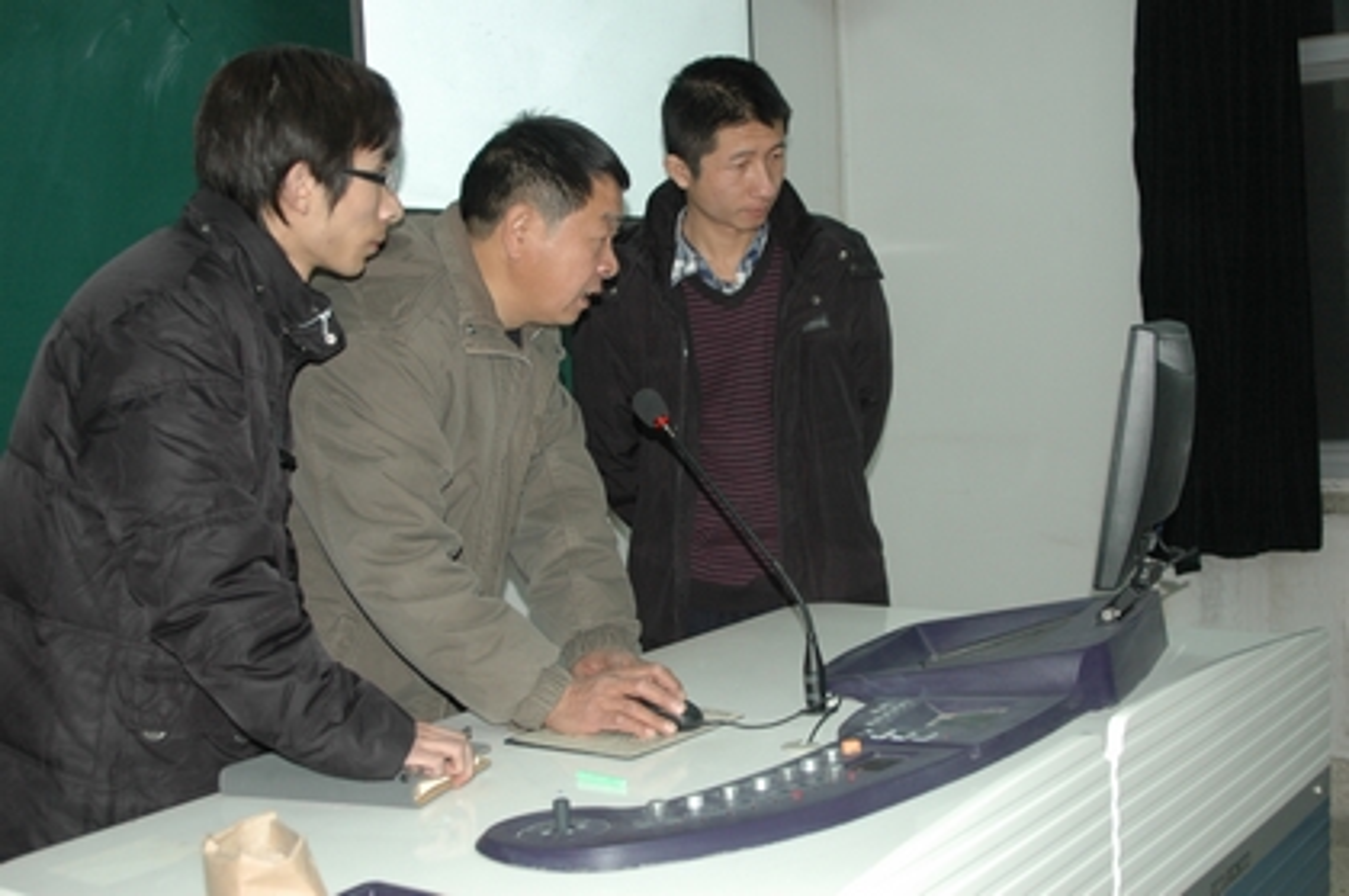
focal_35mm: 42
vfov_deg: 31.8
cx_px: 674
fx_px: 1572
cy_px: 448
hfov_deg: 46.4
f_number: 3.5
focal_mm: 28
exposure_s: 1/60
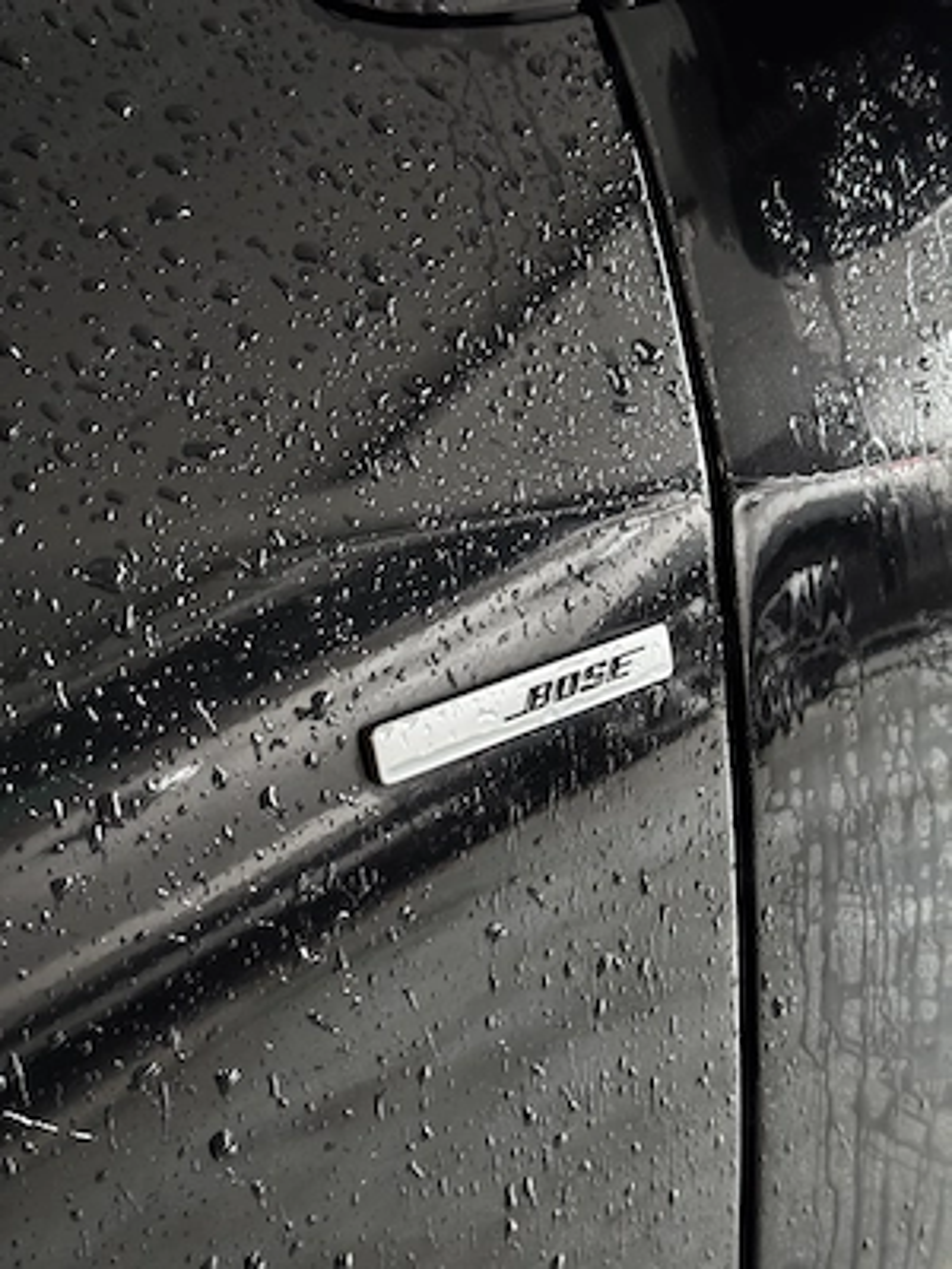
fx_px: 1760
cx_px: 476
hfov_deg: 30.3
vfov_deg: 39.7
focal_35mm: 48
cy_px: 634
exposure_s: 1/25
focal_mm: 6.76
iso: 400
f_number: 1.78
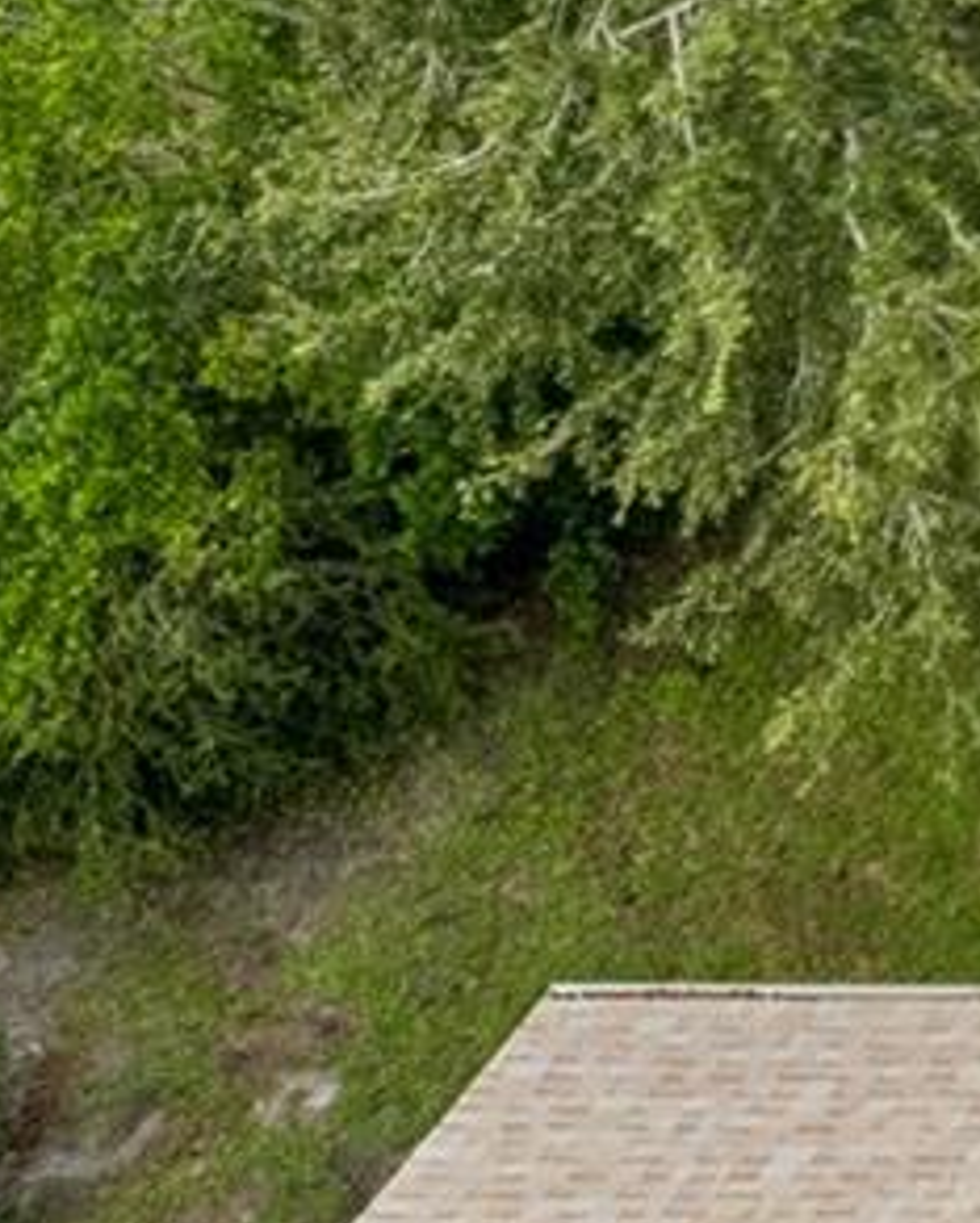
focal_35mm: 113
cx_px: 2492
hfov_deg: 11.1
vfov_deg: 15.9
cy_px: -467
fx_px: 4093
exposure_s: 1/500
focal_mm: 8.4
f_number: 2.8
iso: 100
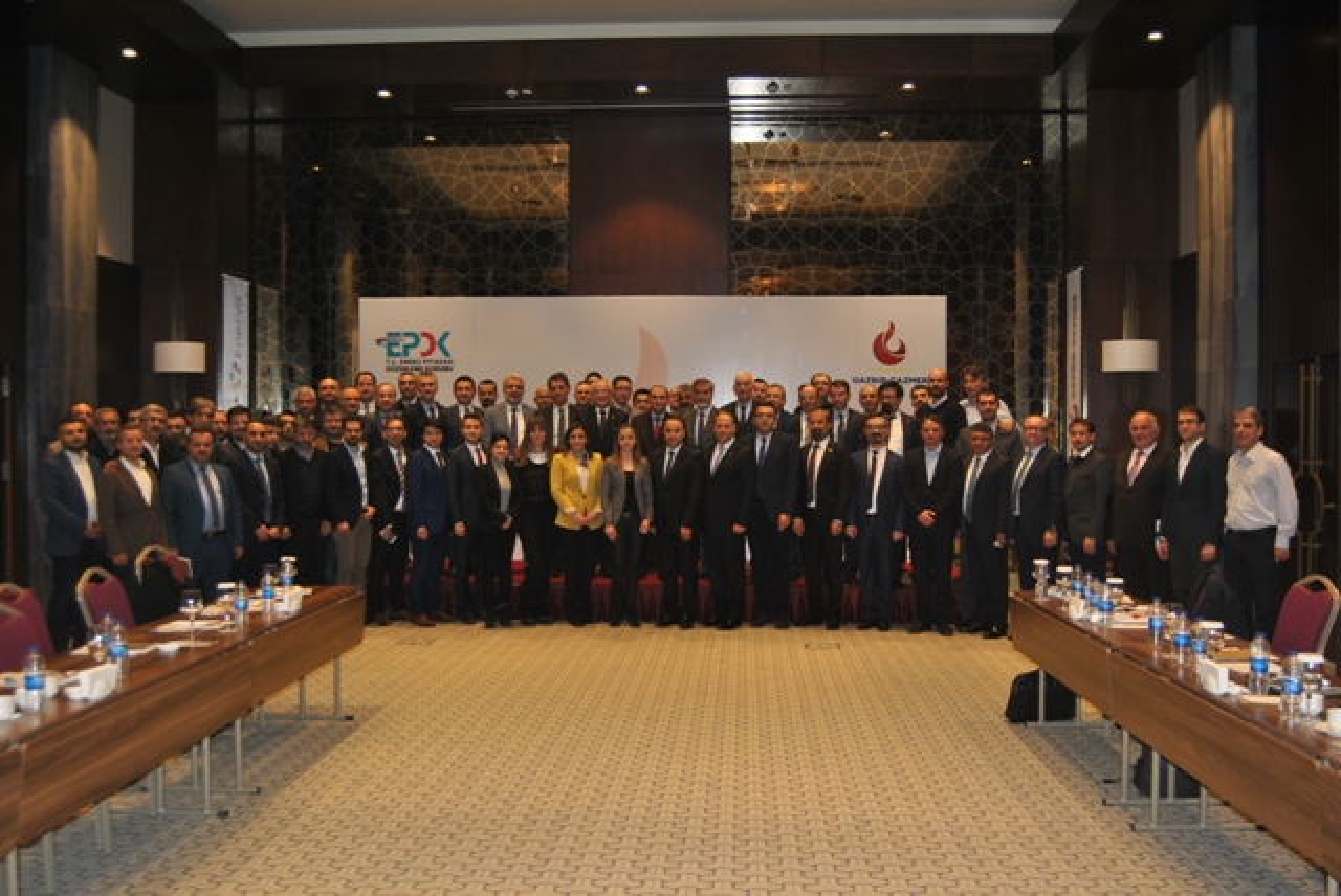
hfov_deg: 57.2
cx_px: 670
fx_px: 1230
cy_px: 448
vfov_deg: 40.0
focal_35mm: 33
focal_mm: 22
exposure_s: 1/60
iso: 200
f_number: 3.5
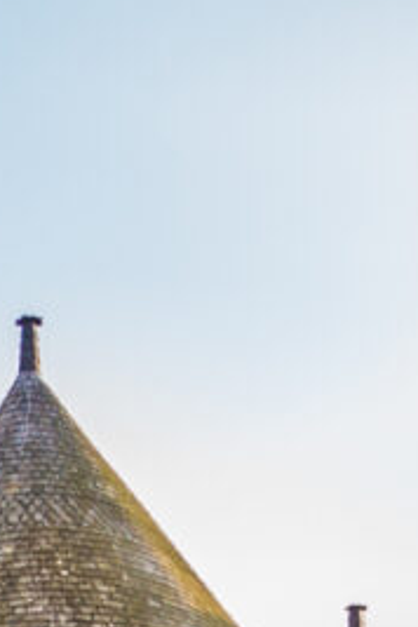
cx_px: -223
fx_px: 5503
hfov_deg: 4.3
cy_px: 1835
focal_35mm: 316
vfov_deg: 6.1
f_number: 5.6
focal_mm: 22
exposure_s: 1/125
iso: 50
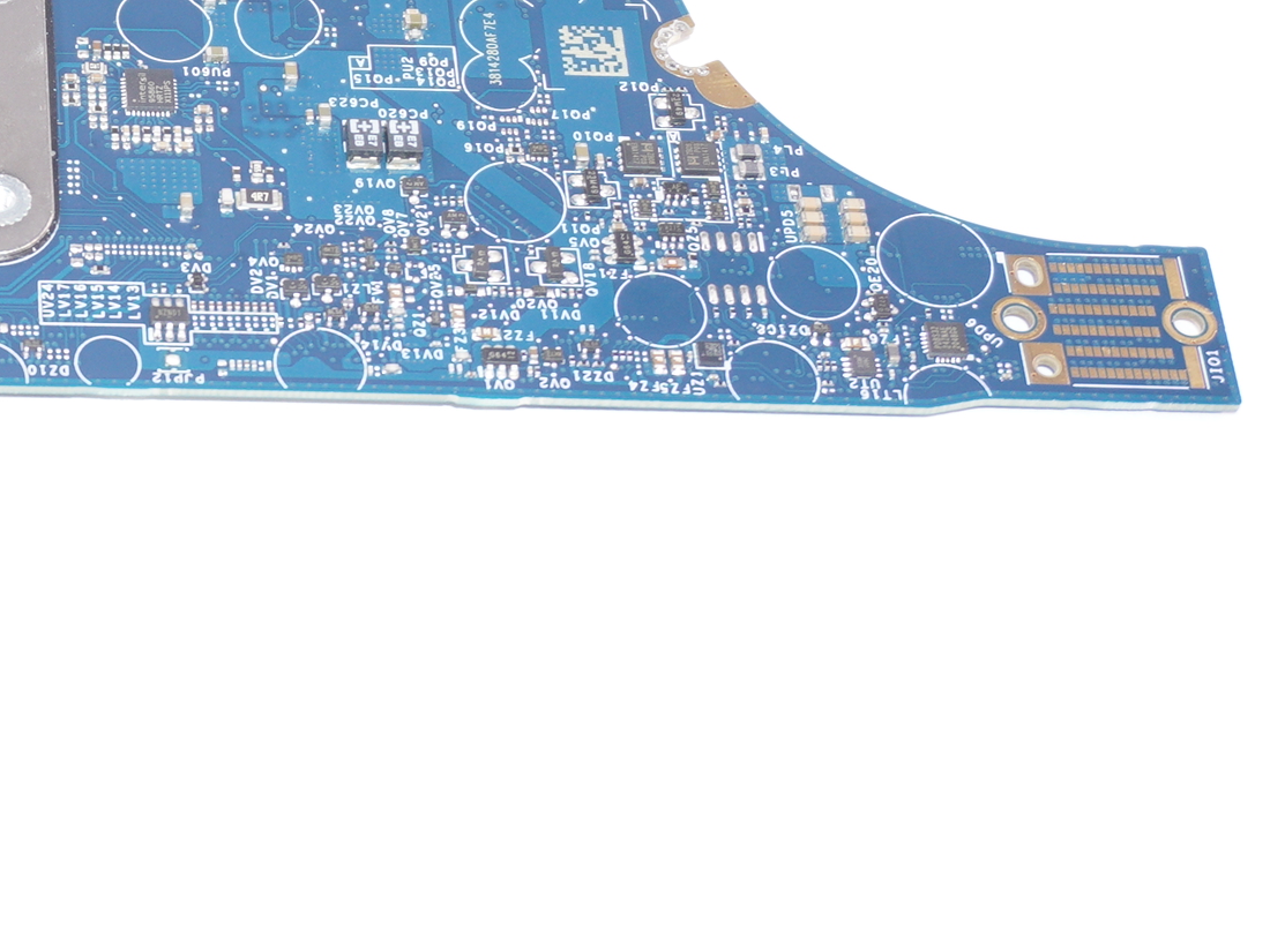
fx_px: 4194
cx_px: -382
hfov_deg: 16.3
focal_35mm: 114
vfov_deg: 12.8
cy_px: 60
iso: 200
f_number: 5.6
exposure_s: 1/160
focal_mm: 29
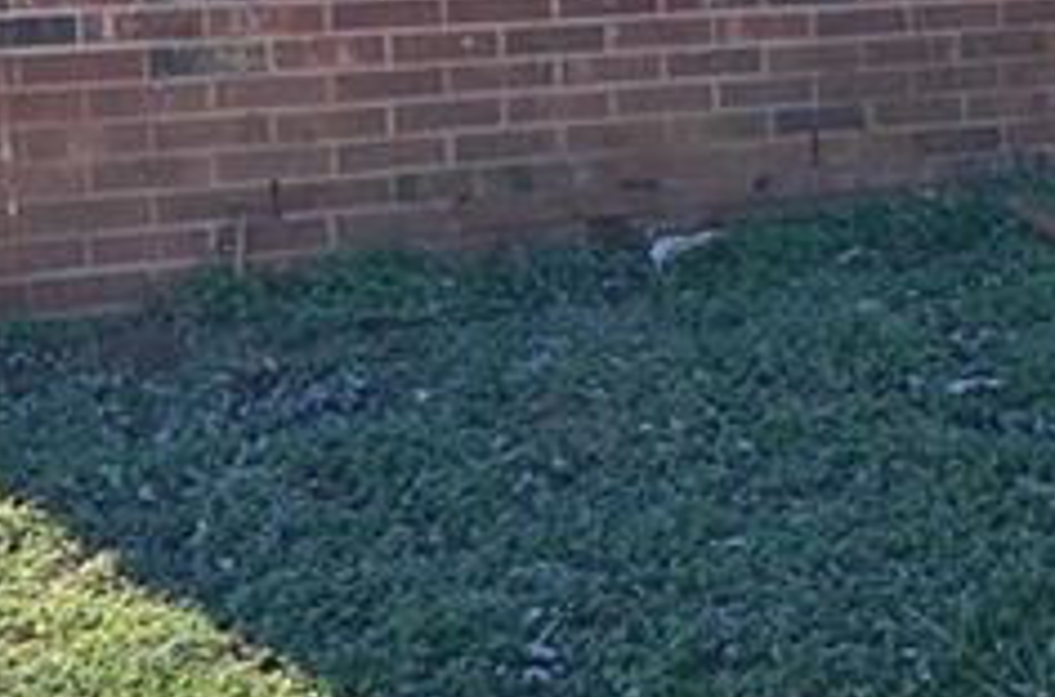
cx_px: 1533
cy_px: -25
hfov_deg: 22.1
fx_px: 2280
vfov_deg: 17.0
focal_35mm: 78
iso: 200
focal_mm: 12
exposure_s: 1/250
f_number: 8
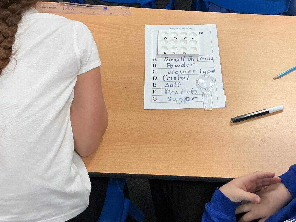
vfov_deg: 31.5
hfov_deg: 40.7
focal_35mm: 46
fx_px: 393
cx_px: 200
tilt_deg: -56.7
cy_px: 105
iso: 64
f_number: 1.8
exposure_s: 1/60
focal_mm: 3
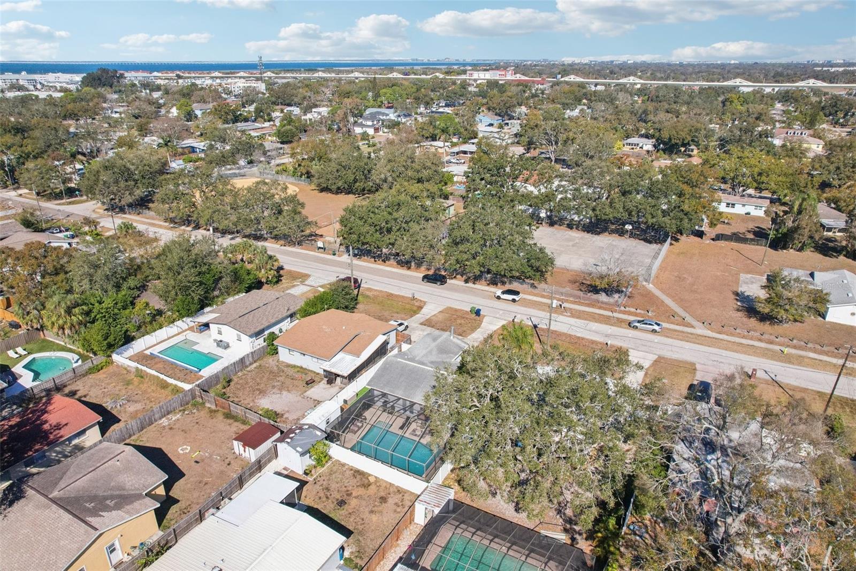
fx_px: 523
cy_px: 286
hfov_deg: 78.6
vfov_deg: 57.2
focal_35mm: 22
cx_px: 428
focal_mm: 8.4
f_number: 2.8
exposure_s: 1/2000
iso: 400
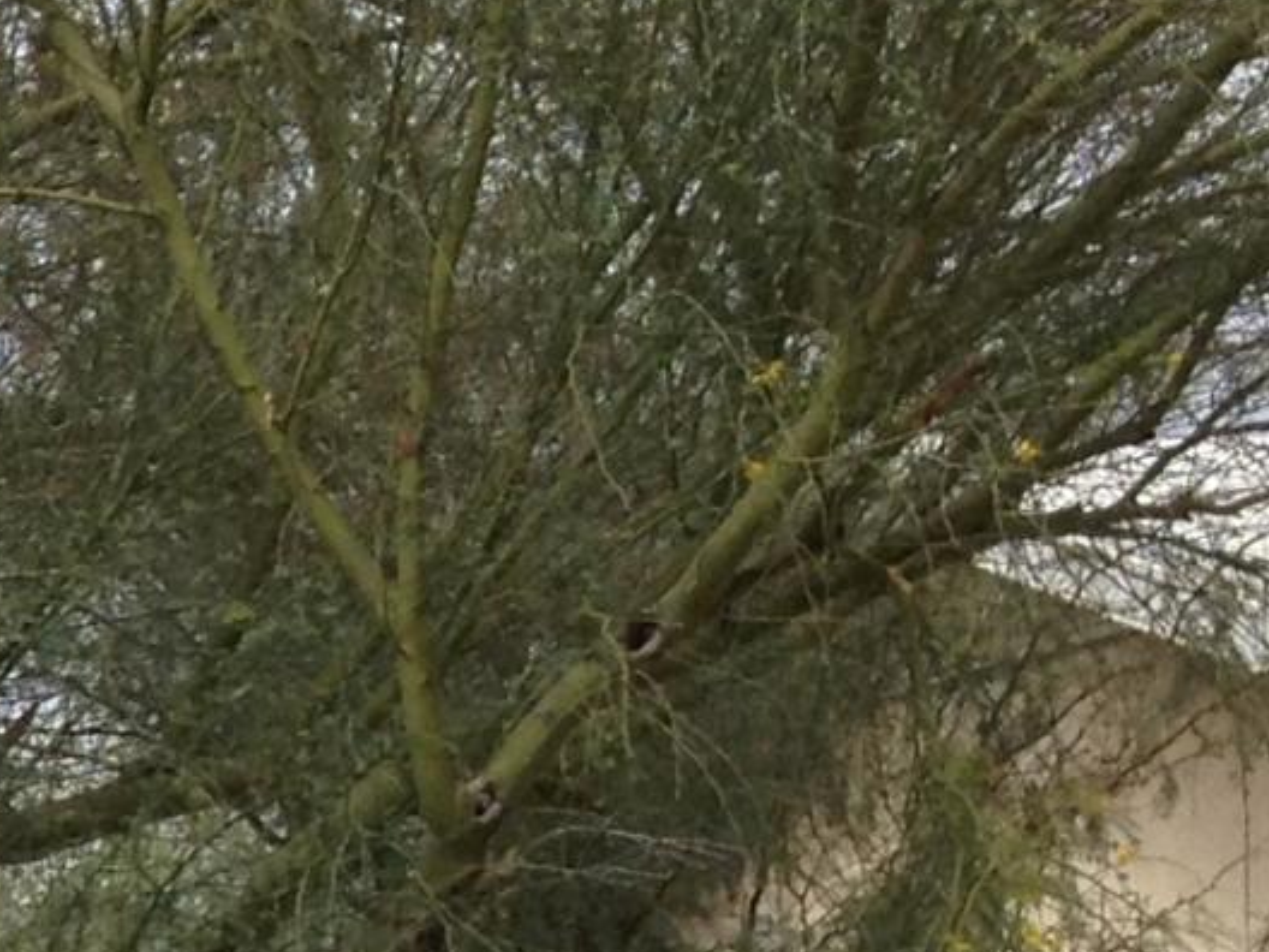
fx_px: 7295
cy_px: 1058
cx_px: -2007
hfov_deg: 8.8
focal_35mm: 199
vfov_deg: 7.4
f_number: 2.4
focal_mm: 4.28
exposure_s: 1/1227
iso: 50
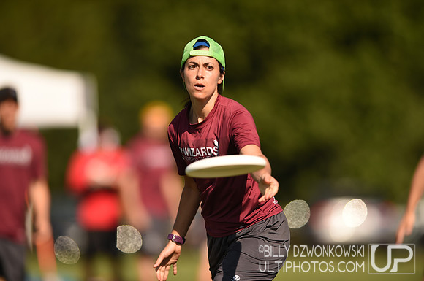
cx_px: 212
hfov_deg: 5.2
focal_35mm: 400
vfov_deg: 3.4
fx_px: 4705
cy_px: 140
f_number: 3.2
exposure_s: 1/2000
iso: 100
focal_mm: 400
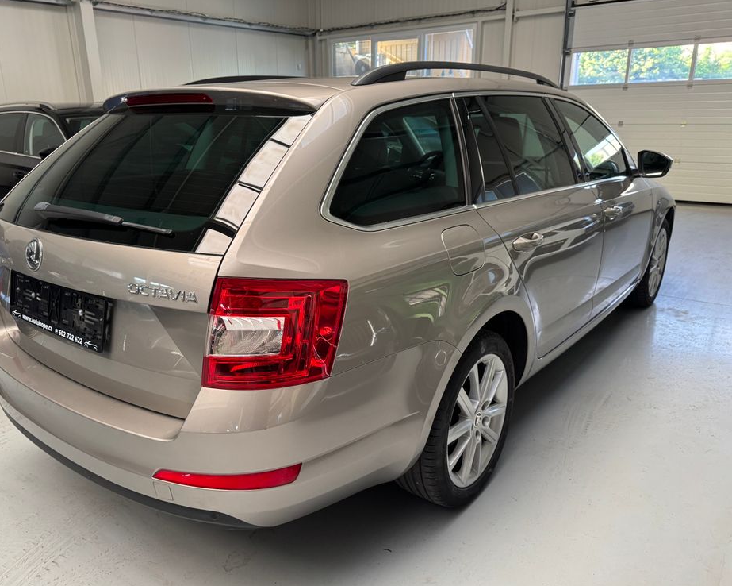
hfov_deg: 66.0
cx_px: 339
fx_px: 563
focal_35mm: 26
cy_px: 302
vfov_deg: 54.9
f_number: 1.78
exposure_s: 1/106
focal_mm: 6.76
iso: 200
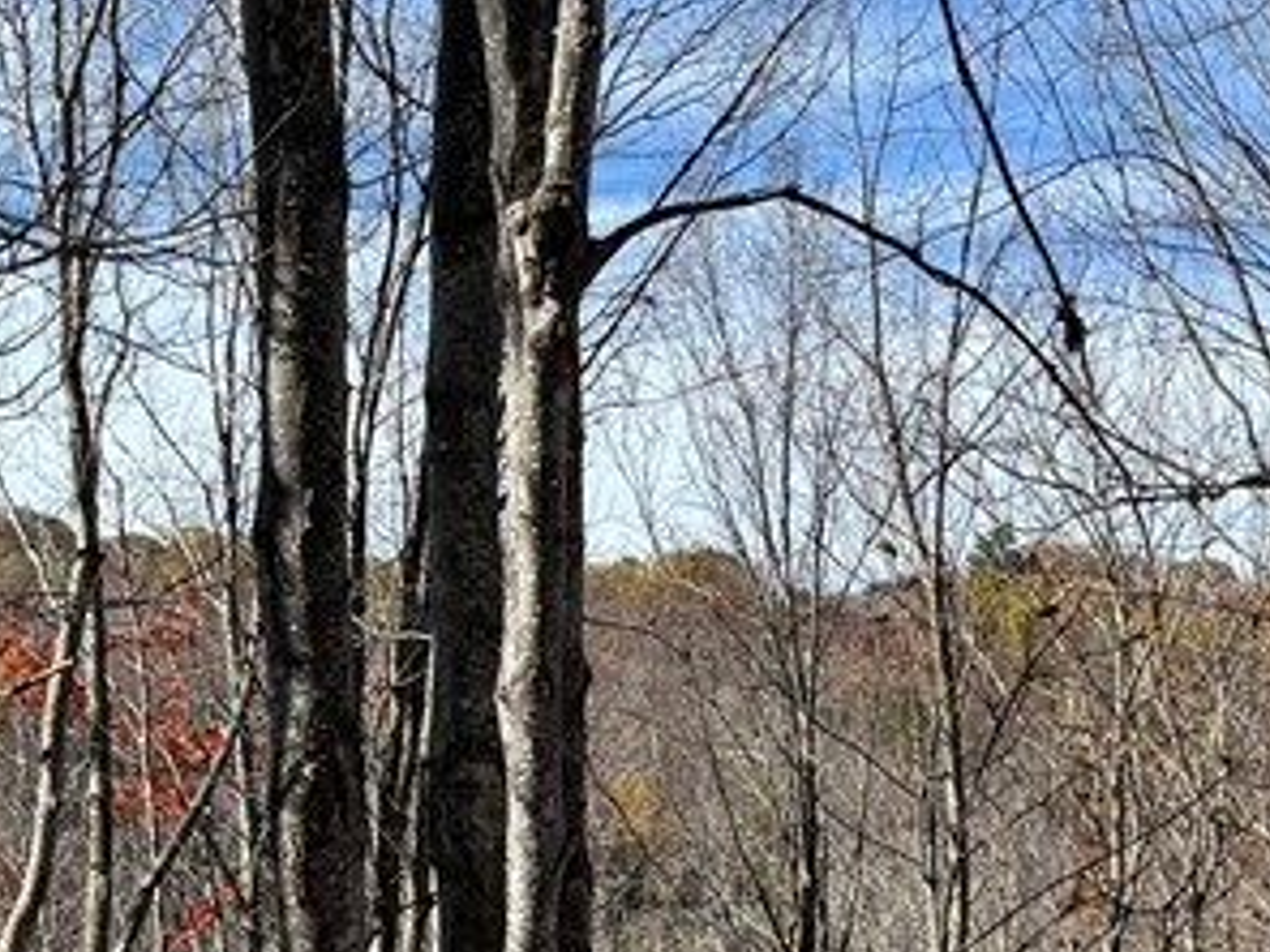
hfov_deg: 22.8
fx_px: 3045
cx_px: 1214
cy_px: 952
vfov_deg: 17.4
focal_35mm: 83
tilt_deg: -2.6
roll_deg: +1.9
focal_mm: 6.76
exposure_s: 1/2959
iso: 80
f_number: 1.78
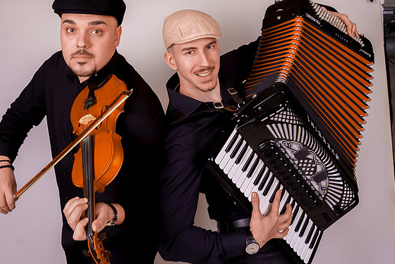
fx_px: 428
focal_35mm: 39
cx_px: 189
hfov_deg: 49.5
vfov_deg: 33.5
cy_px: 63
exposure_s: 1/80
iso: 100
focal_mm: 24
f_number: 6.3
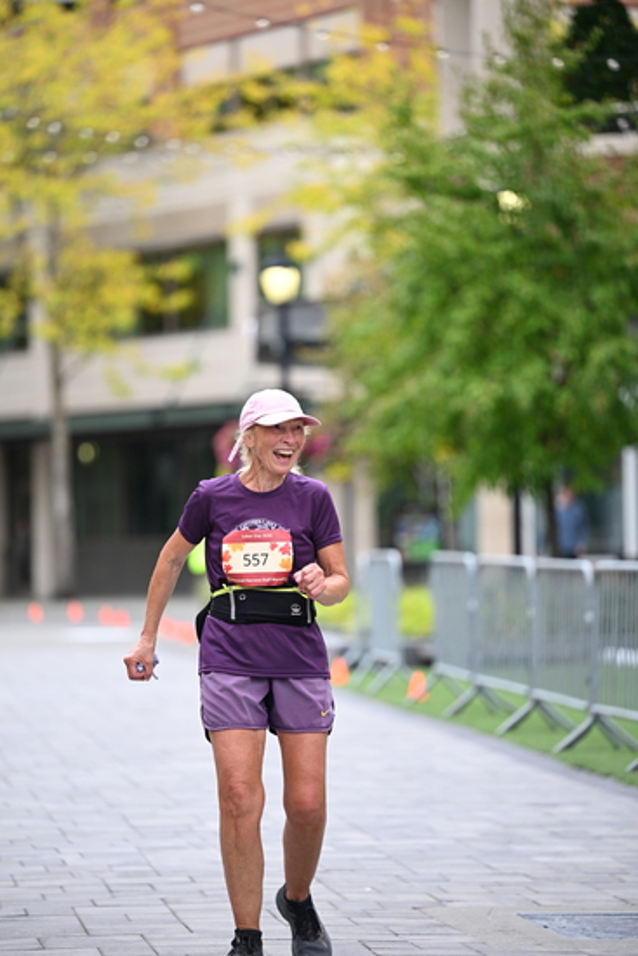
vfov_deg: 12.8
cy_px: 478
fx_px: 4250
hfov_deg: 8.6
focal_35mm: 160
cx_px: 319
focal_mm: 160
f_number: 2.8
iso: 400
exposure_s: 1/1000
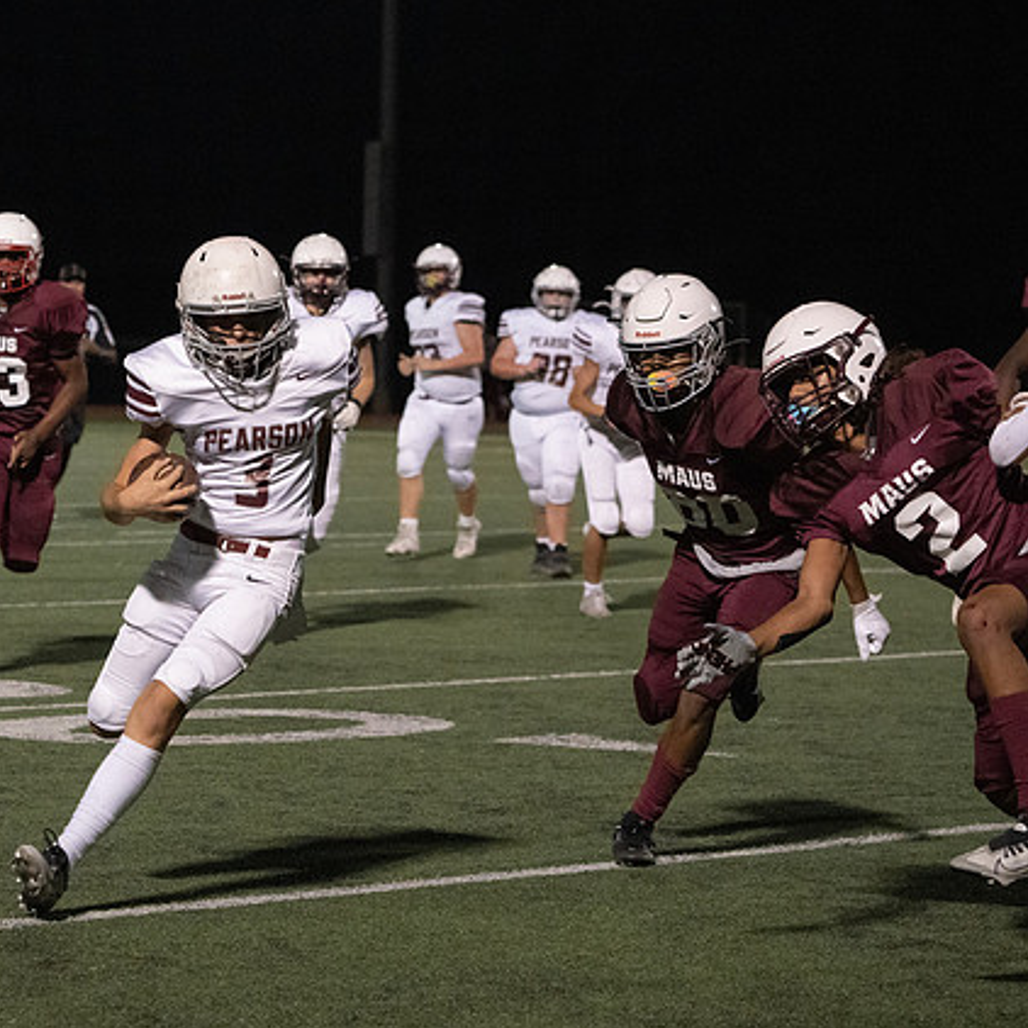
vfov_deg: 12.0
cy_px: 477
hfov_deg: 12.0
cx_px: 204
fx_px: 4872
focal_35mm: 145
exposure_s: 1/1000
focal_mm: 100
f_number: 5.6
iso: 16000
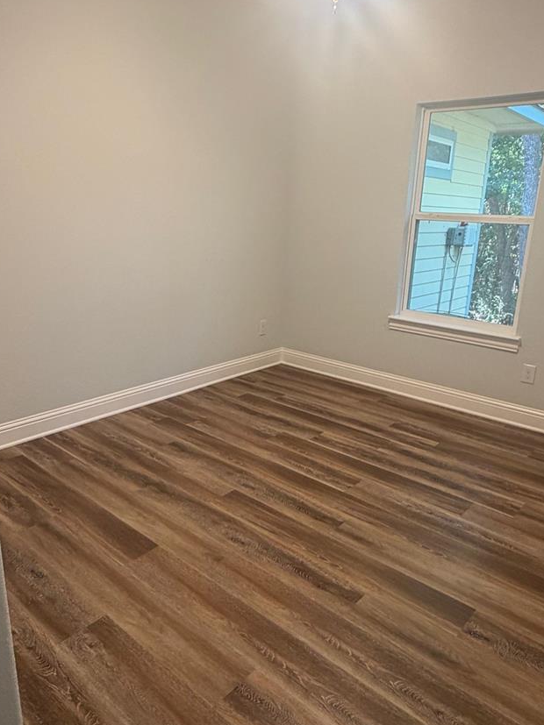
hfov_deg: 53.0
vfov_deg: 67.3
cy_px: 366
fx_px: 545
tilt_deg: -16.3
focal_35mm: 26
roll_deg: -1.4
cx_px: 268
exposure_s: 1/60
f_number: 2.2
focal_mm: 2.22
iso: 200
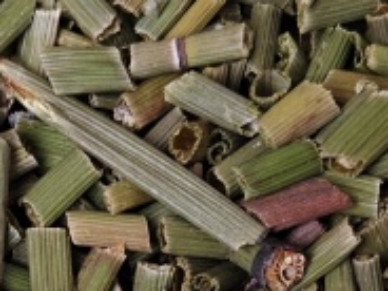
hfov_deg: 14.7
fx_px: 1491
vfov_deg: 10.6
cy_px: 490
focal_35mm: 133
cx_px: 72
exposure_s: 1/50
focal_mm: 5.56
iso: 882
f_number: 1.88
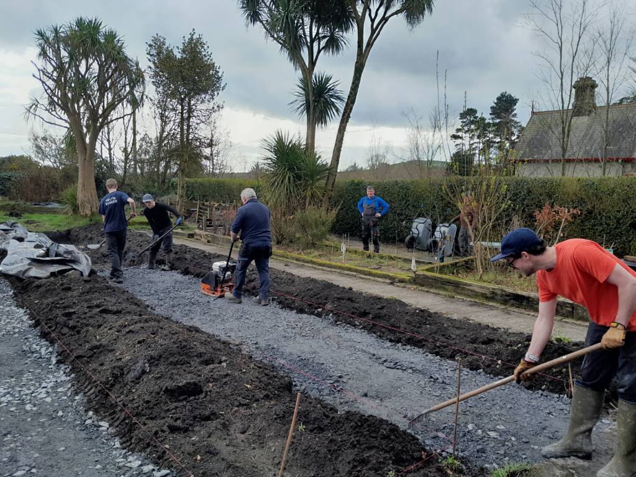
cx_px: 318
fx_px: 478
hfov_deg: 67.3
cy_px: 238
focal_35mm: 26
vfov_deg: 53.1
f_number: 1.8
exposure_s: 1/424
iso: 40
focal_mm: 4
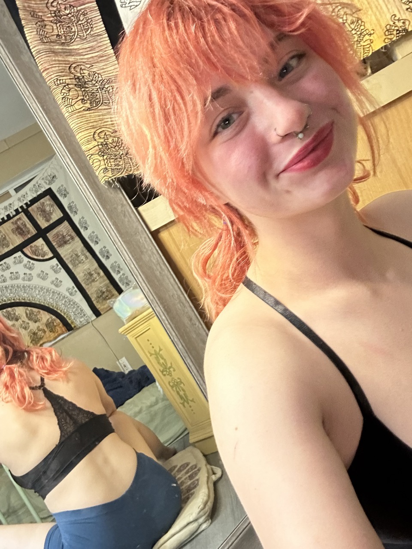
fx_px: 476
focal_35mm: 30
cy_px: 274
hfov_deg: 46.8
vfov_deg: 60.0
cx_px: 206
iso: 800
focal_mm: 2.69
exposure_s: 1/15
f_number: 1.9
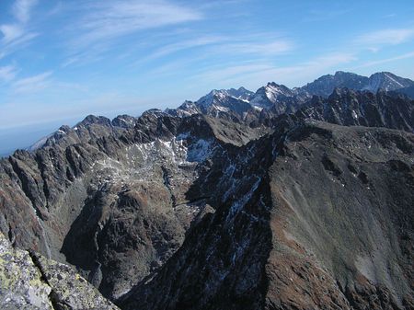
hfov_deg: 51.4
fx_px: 430
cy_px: 155
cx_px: 207
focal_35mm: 36
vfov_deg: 39.6
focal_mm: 6
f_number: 3.2
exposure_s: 1/2000
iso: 100
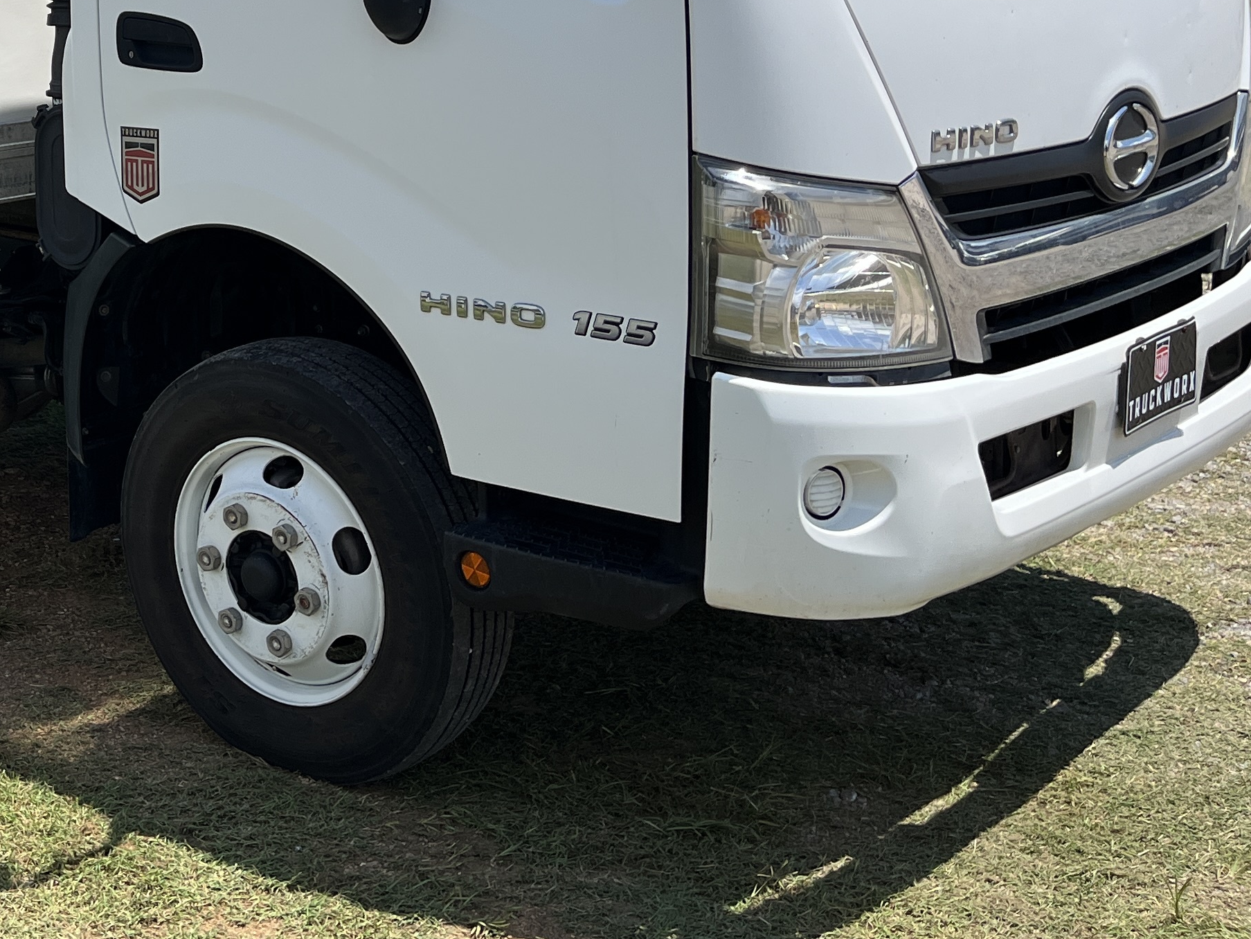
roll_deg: +2.4
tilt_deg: +4.1
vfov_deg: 23.9
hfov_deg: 31.2
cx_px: 54
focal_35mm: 58
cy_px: -49
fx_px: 2097
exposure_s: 1/3876
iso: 50
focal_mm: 5.1
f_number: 1.6
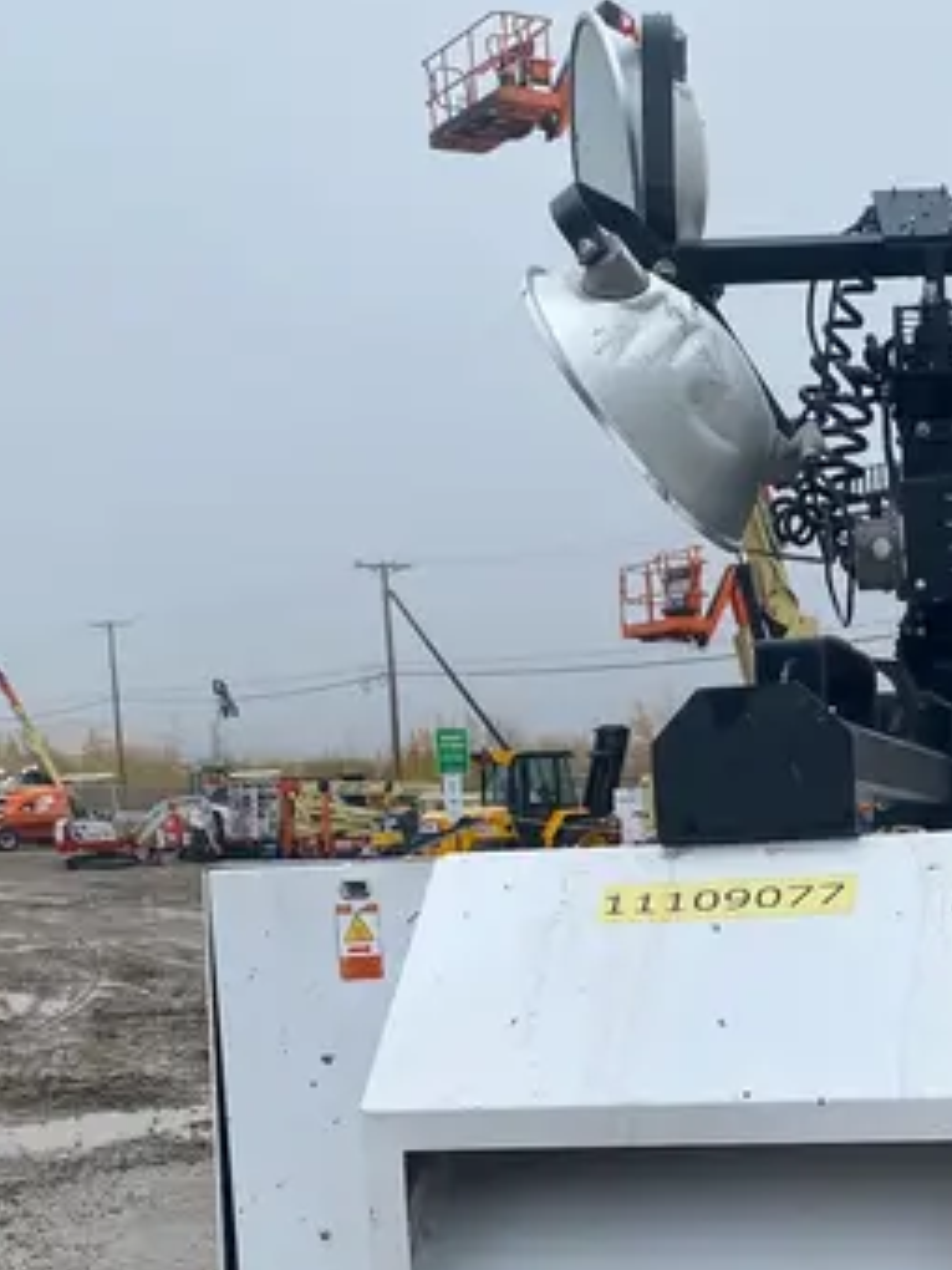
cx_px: 840
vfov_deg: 33.1
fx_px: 2053
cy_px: 1066
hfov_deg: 25.4
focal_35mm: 56
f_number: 1.8
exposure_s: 1/884
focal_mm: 4.25
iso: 32
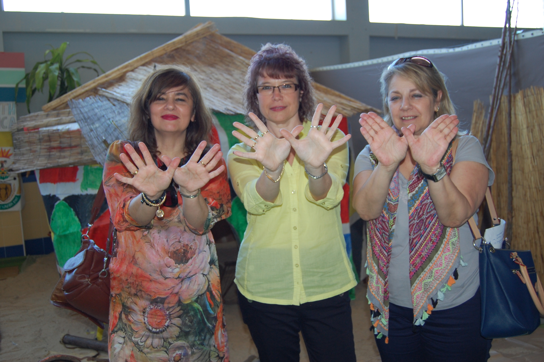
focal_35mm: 39
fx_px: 589
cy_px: 181
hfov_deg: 49.6
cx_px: 272
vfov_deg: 34.1
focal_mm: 26
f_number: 4
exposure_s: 1/60
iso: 400
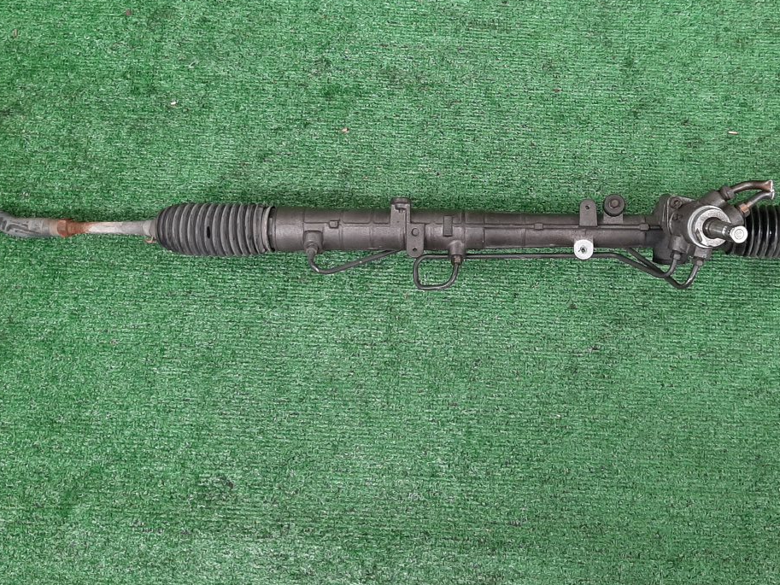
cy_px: 231
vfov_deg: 35.0
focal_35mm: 41
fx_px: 924
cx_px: 496
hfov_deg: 45.3
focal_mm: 3.93
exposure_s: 1/50
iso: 97
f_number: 1.7
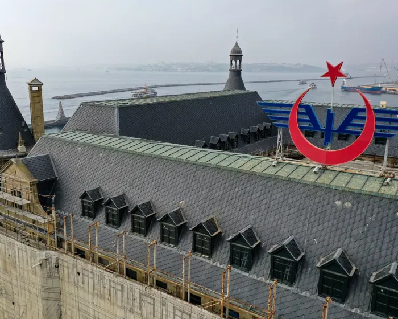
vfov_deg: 44.5
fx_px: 389
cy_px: 161
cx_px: 178
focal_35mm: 33
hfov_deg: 54.1
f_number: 3.5
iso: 200
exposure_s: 1/2000
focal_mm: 10.26
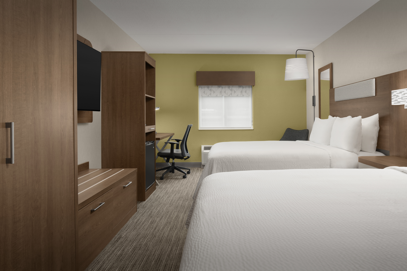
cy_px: 136
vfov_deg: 53.1
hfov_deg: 73.7
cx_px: 204
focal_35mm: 24
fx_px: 271
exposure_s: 1/100
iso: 400
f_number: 11
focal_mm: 24
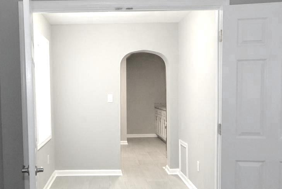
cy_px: 114
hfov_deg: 46.1
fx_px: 329
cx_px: 111
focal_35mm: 42
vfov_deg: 31.8
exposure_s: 1/60
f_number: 3.5
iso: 1100
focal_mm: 10
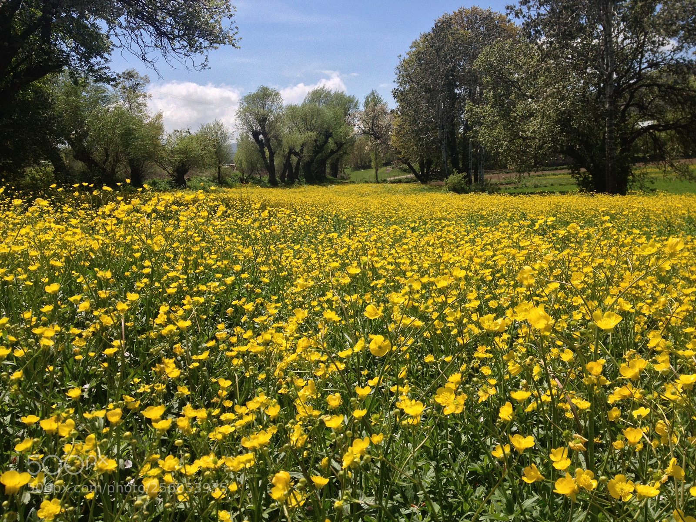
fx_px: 704
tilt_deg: -11.2
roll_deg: +2.9
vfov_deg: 40.7
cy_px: 261
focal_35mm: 35
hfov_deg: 52.6
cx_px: 348
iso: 50
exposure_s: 1/2045
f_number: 2.4
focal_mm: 4.28
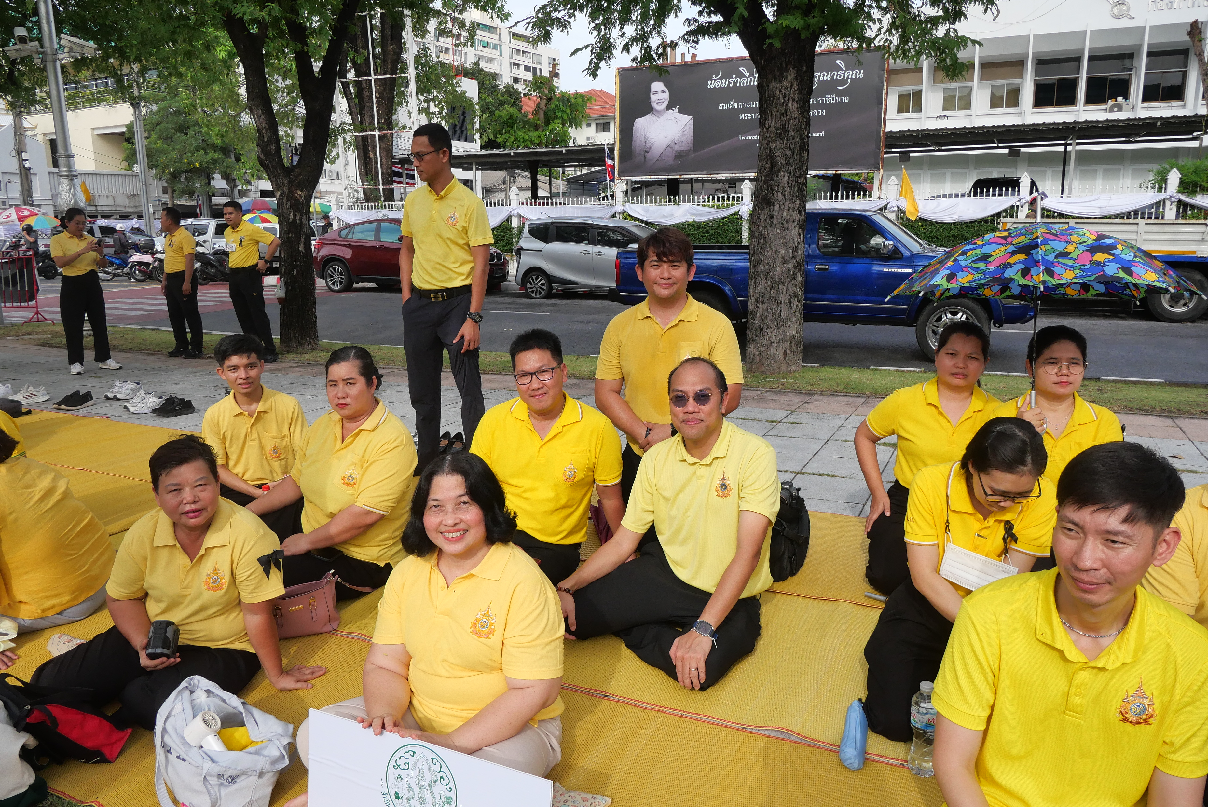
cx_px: 604
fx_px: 806
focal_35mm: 24
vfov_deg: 53.2
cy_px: 404
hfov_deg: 73.7
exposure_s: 1/1600
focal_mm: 12
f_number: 5
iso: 500
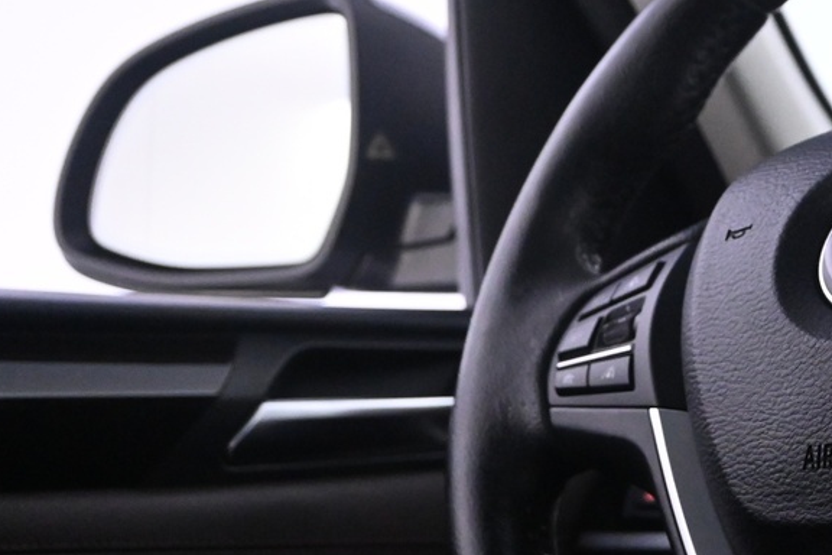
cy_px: 335
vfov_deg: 17.5
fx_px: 1805
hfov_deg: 23.8
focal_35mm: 78
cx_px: 988
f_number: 3.8
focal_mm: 18.5
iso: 3200
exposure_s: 1/50
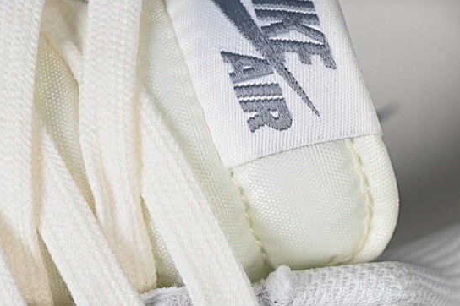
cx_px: 238
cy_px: 133
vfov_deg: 9.2
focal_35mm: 149
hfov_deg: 13.8
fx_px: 1903
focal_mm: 50
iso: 160
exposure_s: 1/80
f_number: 7.1
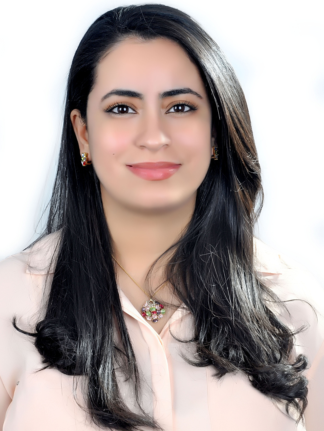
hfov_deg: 13.7
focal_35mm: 108
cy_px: 208
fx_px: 1348
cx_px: 162
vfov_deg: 18.2
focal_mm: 66
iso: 200
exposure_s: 1/100
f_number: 20
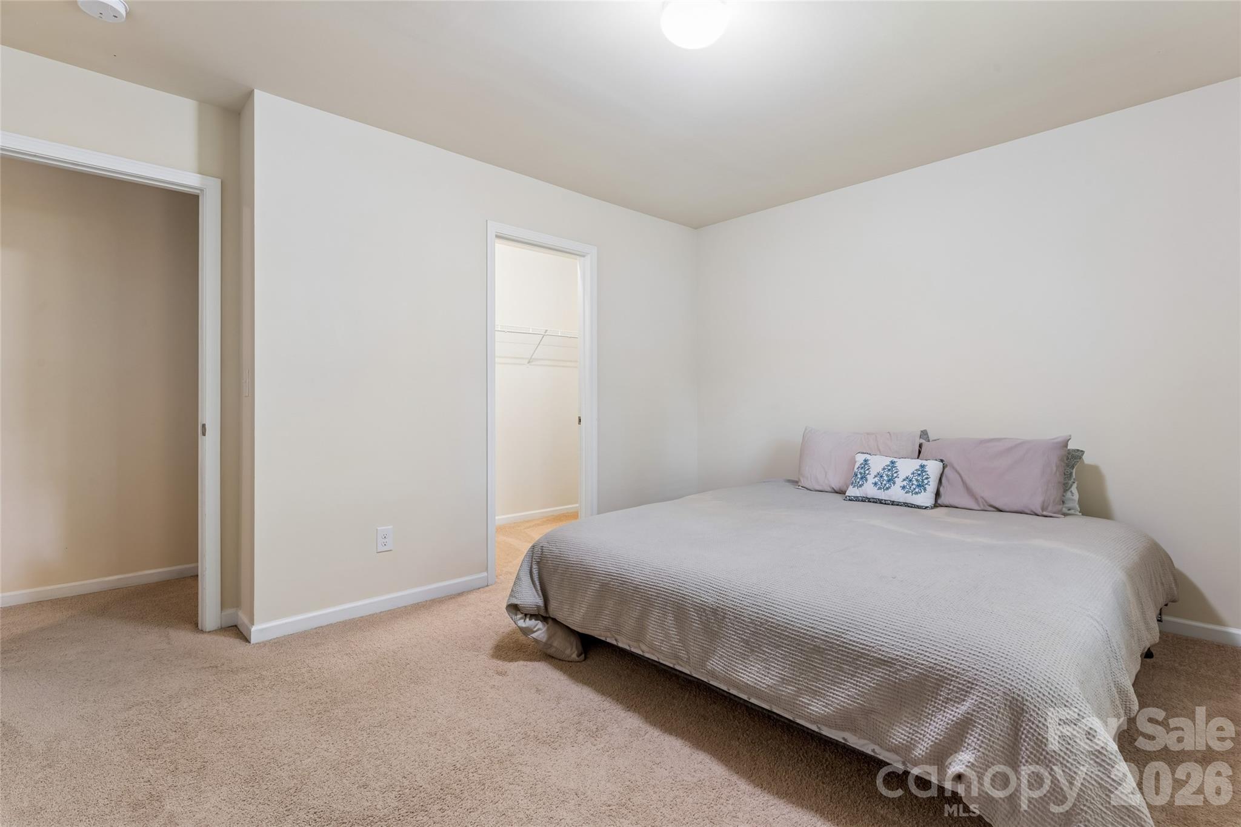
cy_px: 414
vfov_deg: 71.4
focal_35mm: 17
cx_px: 620
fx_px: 576
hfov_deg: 94.3
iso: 100
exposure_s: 1.6
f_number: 13
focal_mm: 16.7
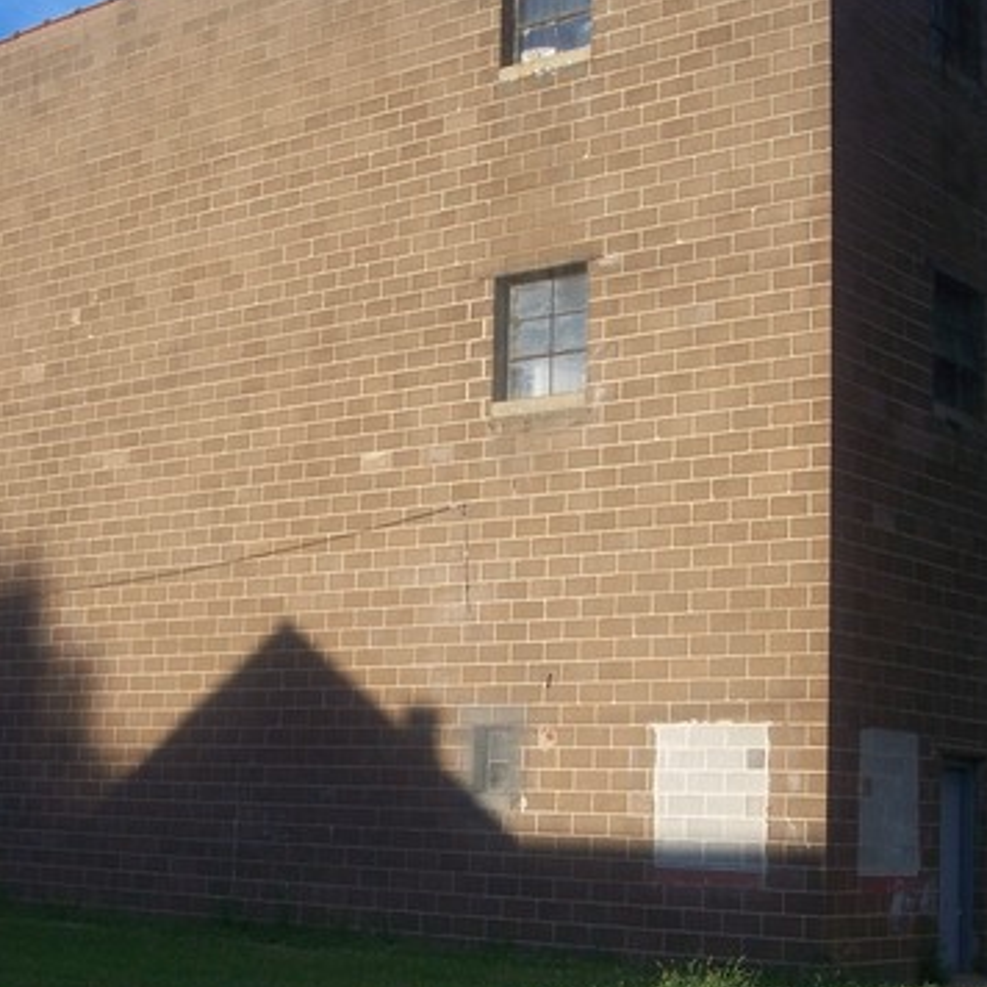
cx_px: 352
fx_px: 2000
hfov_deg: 27.6
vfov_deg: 27.7
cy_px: 582
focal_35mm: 62
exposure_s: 1/500
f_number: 4
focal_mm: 8
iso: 100
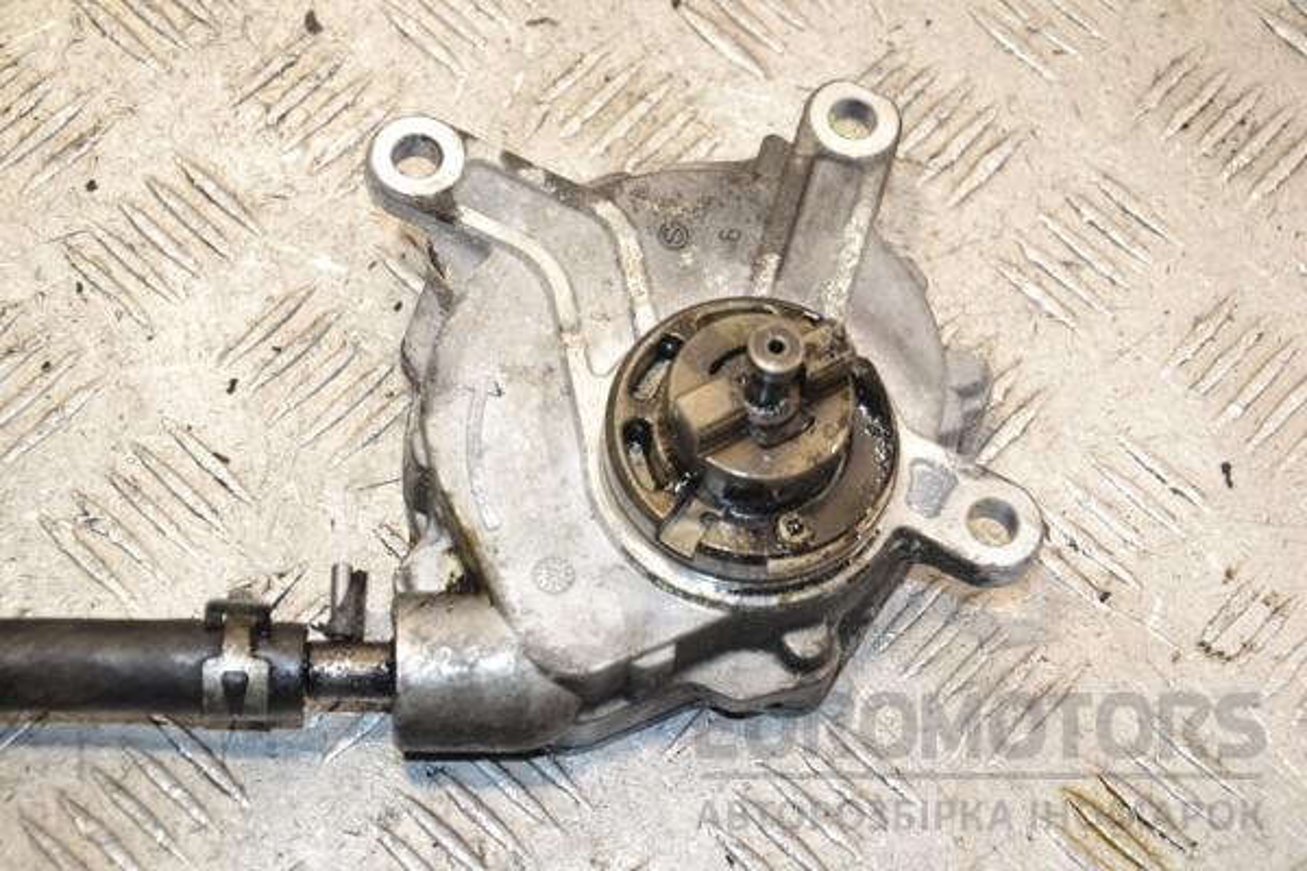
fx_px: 3376
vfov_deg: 14.7
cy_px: 436
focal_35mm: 93
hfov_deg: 21.9
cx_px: 654
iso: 800
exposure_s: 1/200
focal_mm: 62
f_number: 5.6
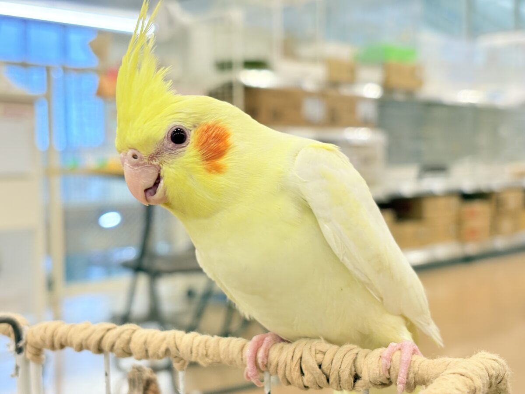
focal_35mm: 52
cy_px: 197
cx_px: 262
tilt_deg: -1.4
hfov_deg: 36.8
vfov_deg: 28.0
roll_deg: +1.2
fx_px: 789
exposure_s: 1/100
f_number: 1.6
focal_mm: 5.96
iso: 64
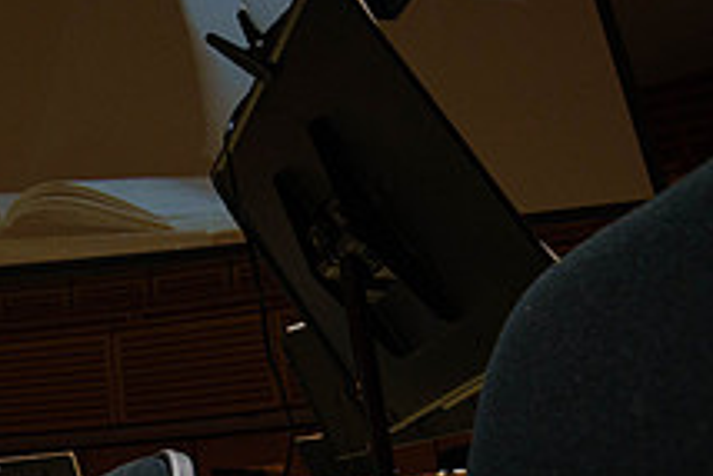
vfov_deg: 20.4
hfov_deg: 27.0
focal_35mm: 65
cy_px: 18
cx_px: -160
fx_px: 1288
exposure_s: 1/200
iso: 2500
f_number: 5.6
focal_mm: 24
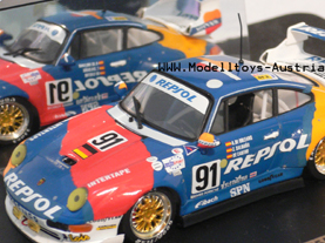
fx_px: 1003
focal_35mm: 107
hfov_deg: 18.4
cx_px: 191
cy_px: 137
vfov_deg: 13.8
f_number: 4.2
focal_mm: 12.3
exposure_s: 1/13
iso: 200
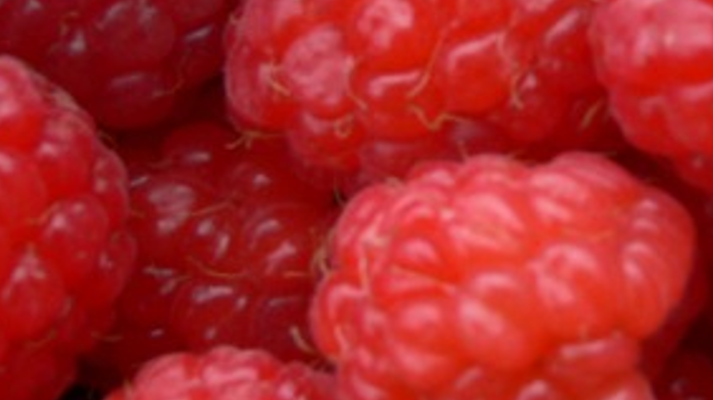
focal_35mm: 161
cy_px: -35
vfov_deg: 7.5
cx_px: 496
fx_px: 3041
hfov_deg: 13.3
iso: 80
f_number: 5.6
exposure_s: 1/125
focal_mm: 10.9
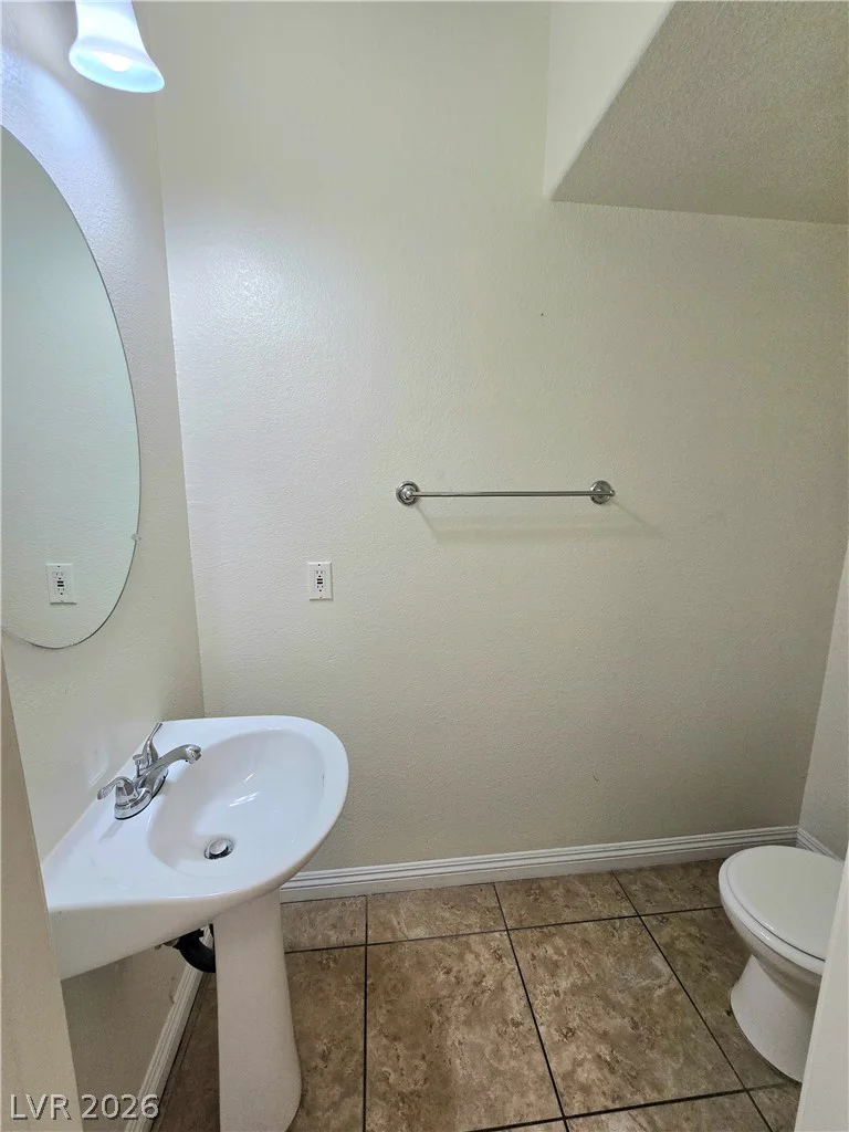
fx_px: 425
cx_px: 424
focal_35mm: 13
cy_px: 566
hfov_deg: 89.9
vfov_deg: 106.2
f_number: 2.2
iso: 100
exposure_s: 1/120
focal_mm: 2.2
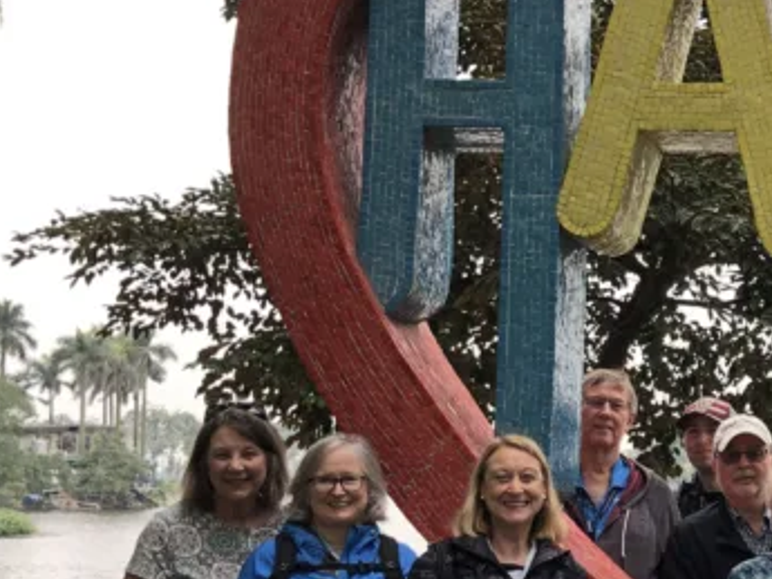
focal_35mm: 83
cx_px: 873
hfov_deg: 22.1
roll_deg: -0.4
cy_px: 454
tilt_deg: +1.0
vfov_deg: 17.7
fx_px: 1852
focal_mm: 3.99
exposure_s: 1/132
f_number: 1.8
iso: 20
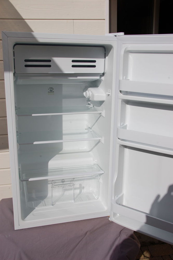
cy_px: 130
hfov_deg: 34.1
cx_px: 86
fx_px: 282
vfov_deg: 49.6
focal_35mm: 39
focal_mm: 26
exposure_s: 1/640
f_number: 13
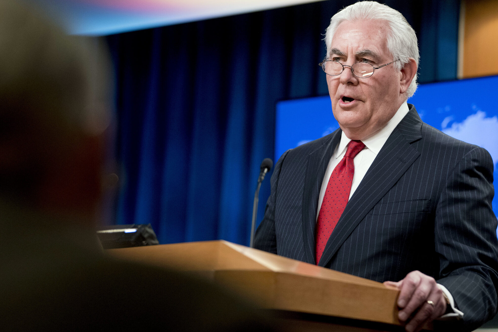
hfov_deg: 13.5
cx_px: 271
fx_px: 2103
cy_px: 166
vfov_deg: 9.0
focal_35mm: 152
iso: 5000
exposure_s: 1/320
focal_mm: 117
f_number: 2.8
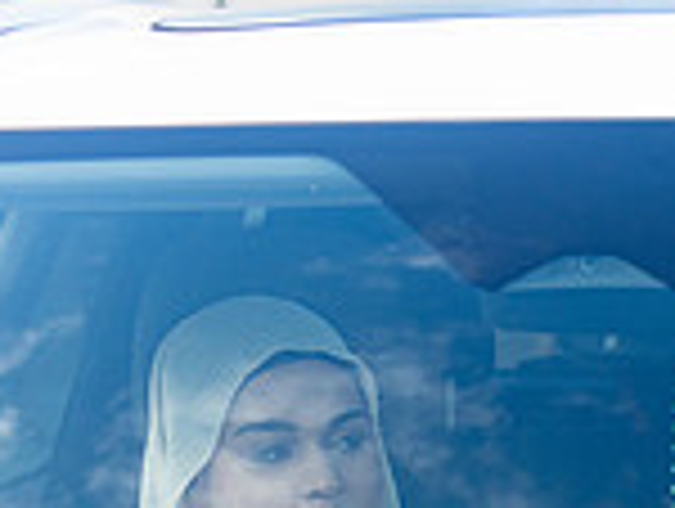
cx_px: 608
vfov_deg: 9.3
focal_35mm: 156
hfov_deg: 12.5
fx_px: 3047
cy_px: 695
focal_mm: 42
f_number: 2.8
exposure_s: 1/1250
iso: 800
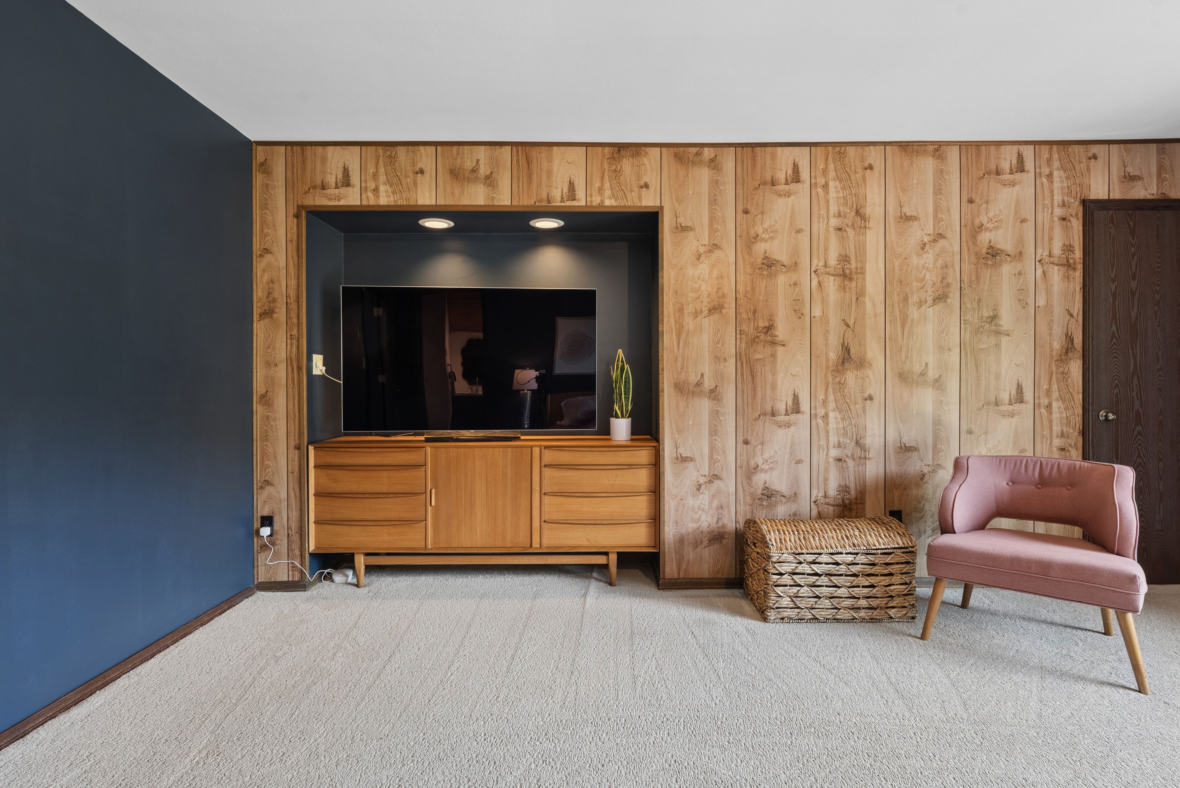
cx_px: 590
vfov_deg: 67.5
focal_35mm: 18
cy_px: 394
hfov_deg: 90.0
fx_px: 590
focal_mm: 18
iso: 640
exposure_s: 1/13
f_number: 9
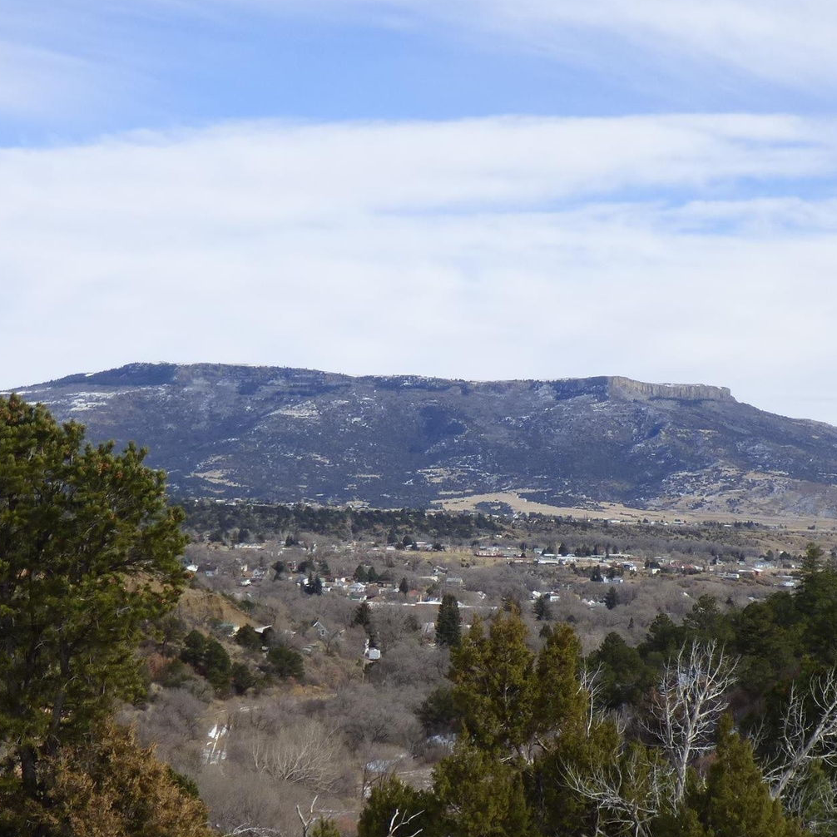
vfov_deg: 19.2
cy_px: 613
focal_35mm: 90
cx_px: 533
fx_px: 2462
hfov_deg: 19.3
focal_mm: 8.68
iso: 100
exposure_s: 1/800
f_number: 3.8
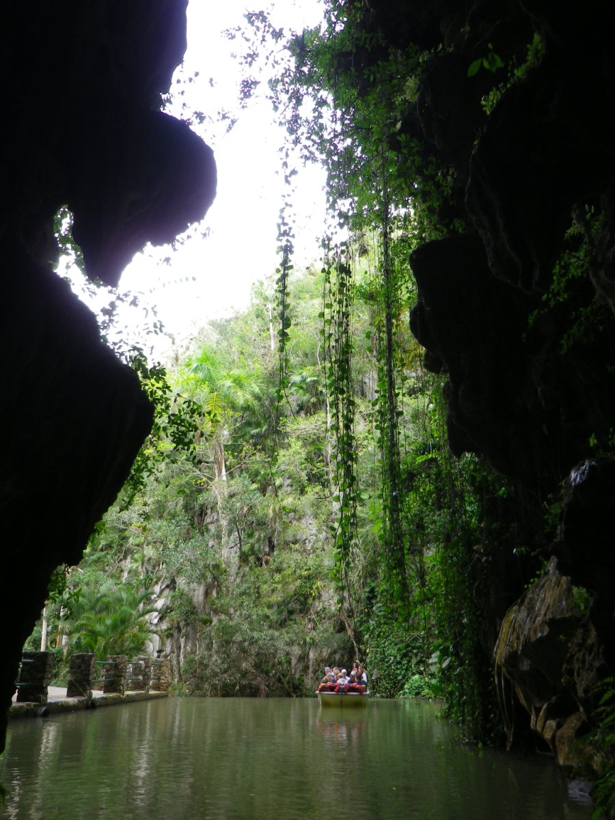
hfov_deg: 49.7
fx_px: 663
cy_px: 410
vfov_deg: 63.4
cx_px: 308
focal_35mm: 28
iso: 80
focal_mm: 5
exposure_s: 1/50
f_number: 3.2
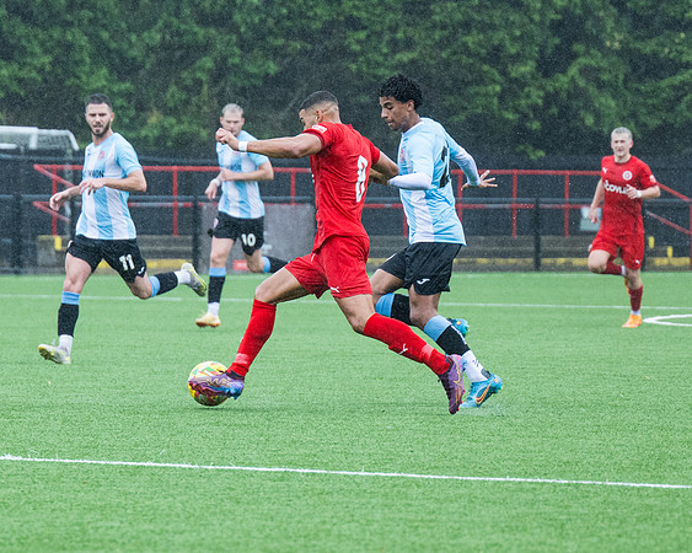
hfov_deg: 6.0
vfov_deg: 4.8
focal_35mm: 320
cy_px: 372
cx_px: 236
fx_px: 6557
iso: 1000
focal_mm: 130
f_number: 4
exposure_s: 1/1250
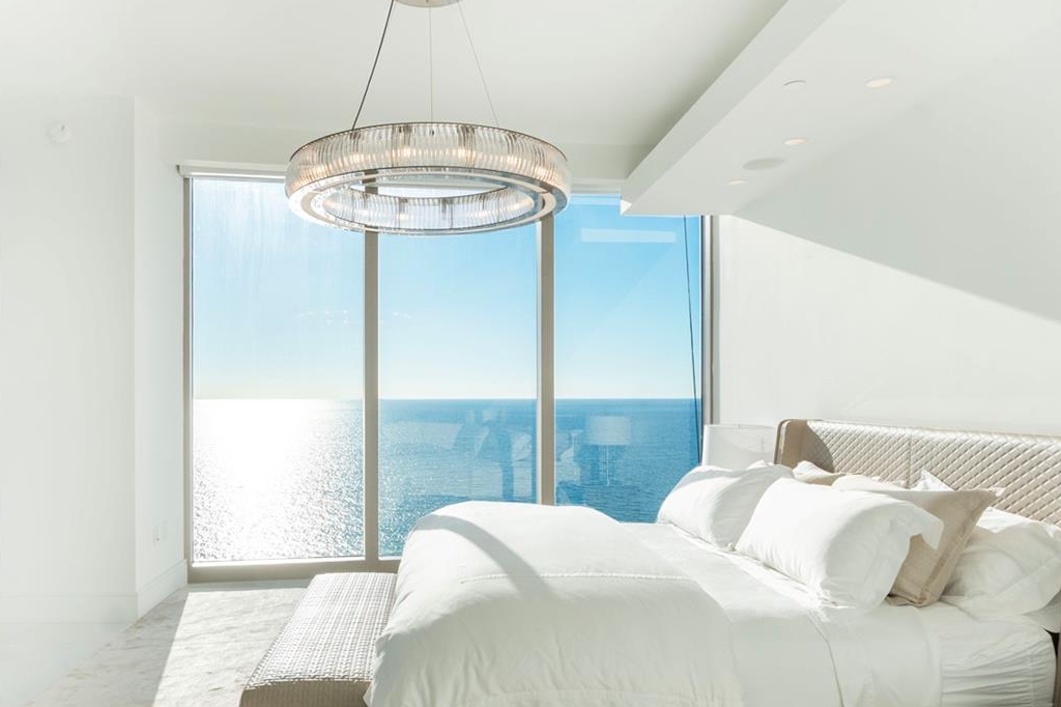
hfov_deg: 69.2
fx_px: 760
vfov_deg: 49.8
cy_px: 398
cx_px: 425
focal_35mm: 26
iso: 250
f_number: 10
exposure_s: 1/160
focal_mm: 11
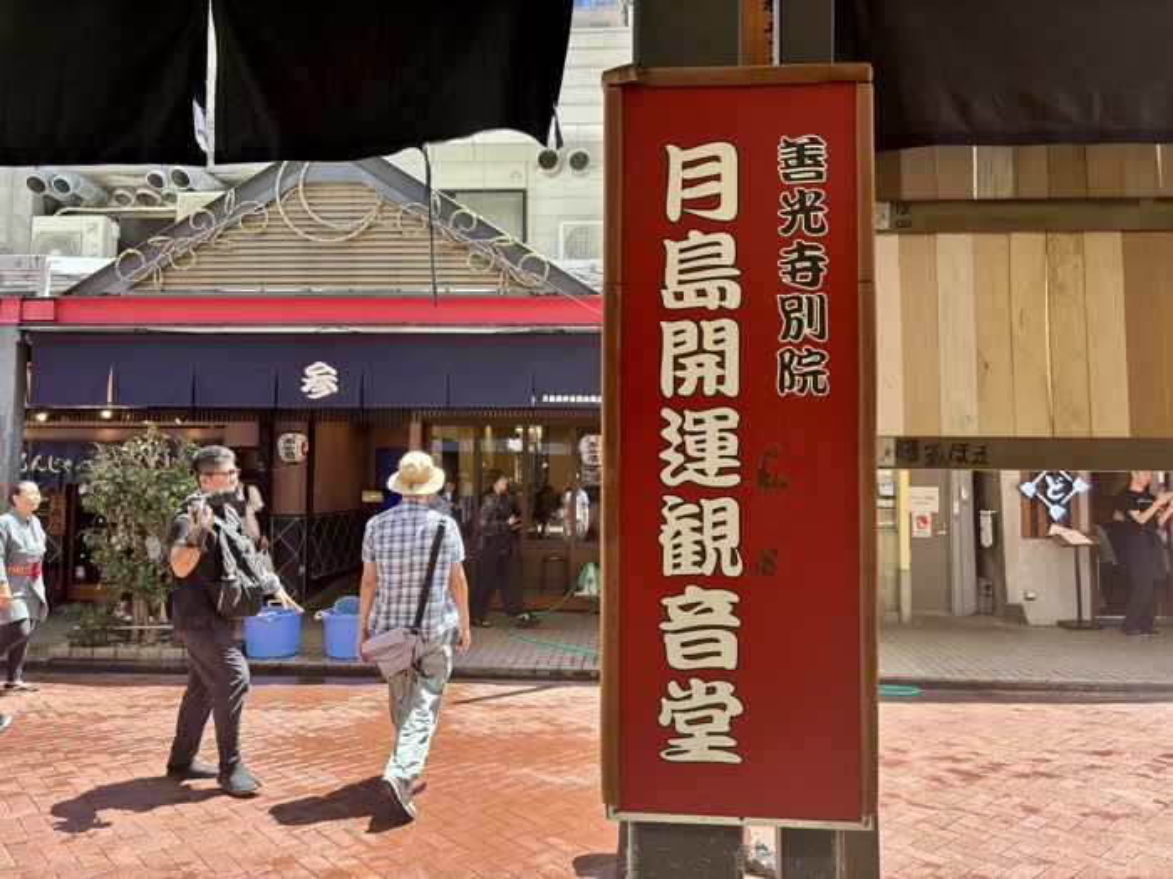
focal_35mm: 26
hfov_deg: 67.3
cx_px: 586
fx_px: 881
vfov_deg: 53.1
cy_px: 440
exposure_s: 1/296
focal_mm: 5.96
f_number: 1.6
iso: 50
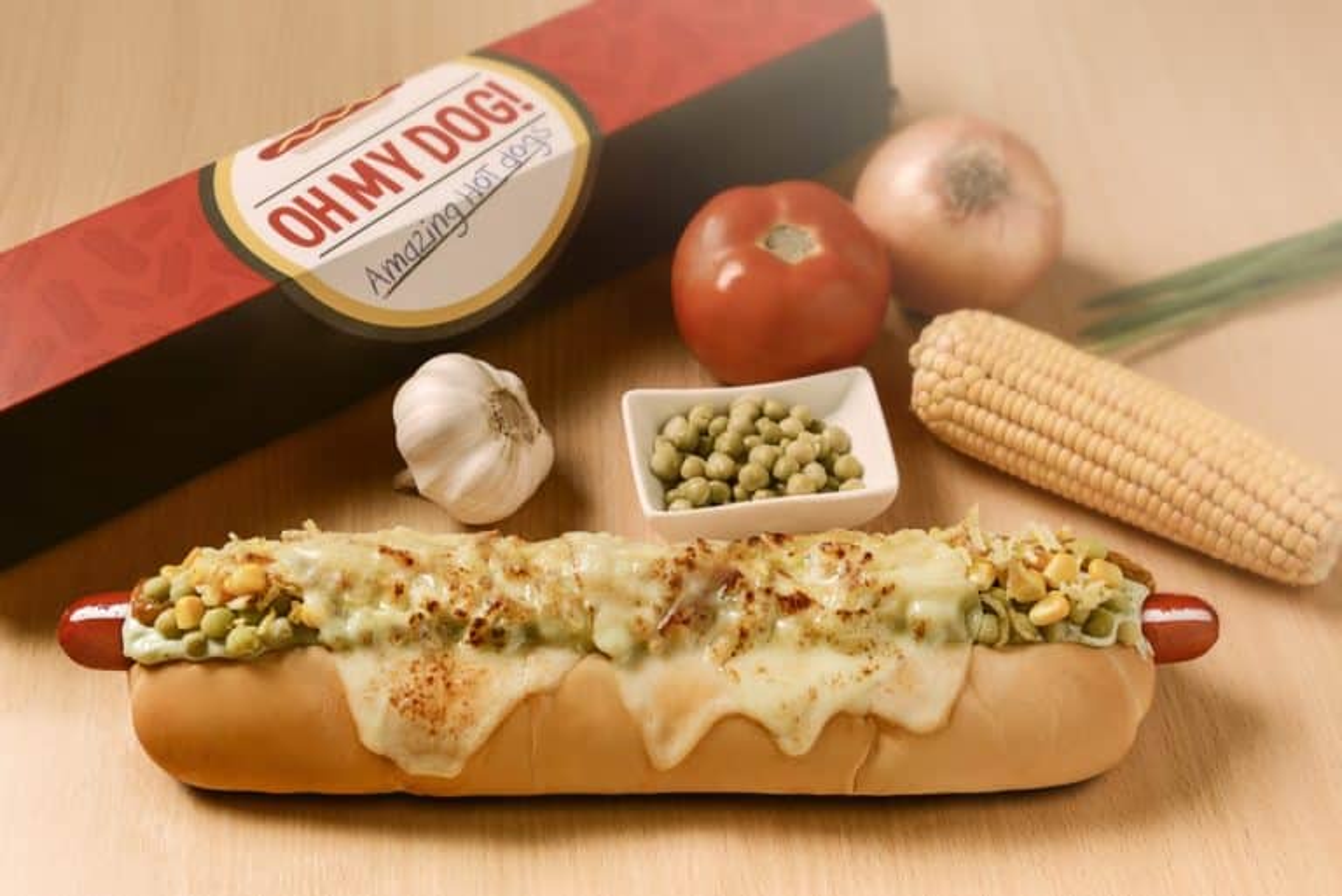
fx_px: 2312
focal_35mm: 62
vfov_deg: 21.9
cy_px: 448
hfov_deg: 32.4
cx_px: 671
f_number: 11
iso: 100
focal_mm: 62
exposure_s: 1/100
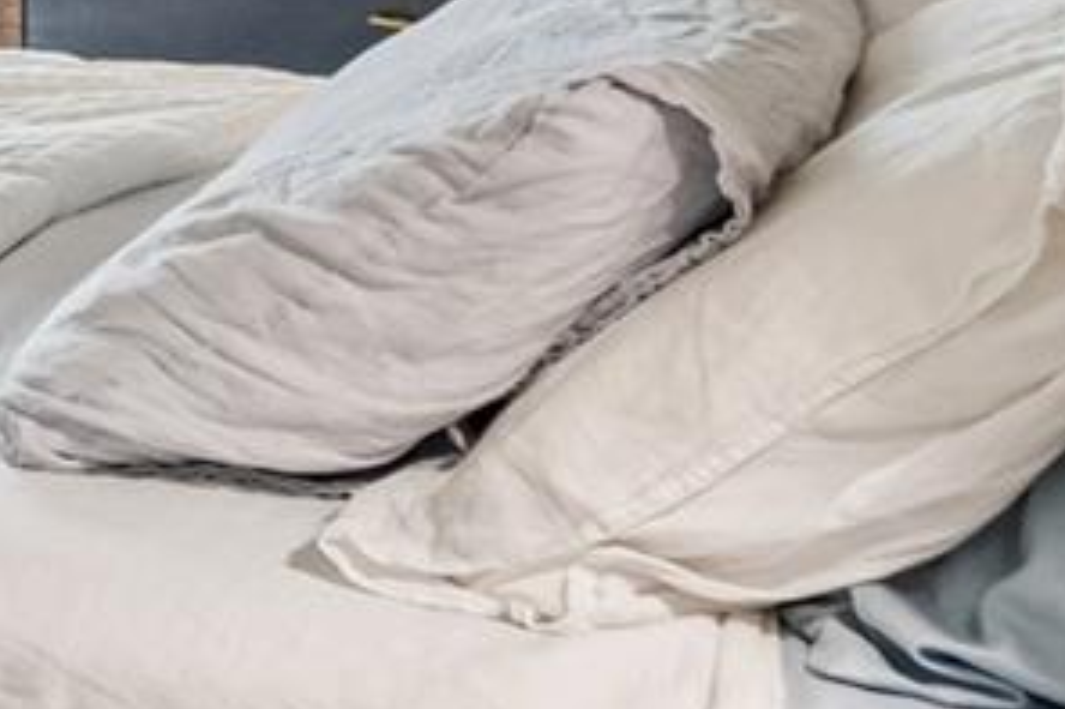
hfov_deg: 13.5
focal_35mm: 81
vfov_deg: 15.5
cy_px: -349
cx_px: -1734
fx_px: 2395
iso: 100
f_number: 7.1
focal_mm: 10
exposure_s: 1/4
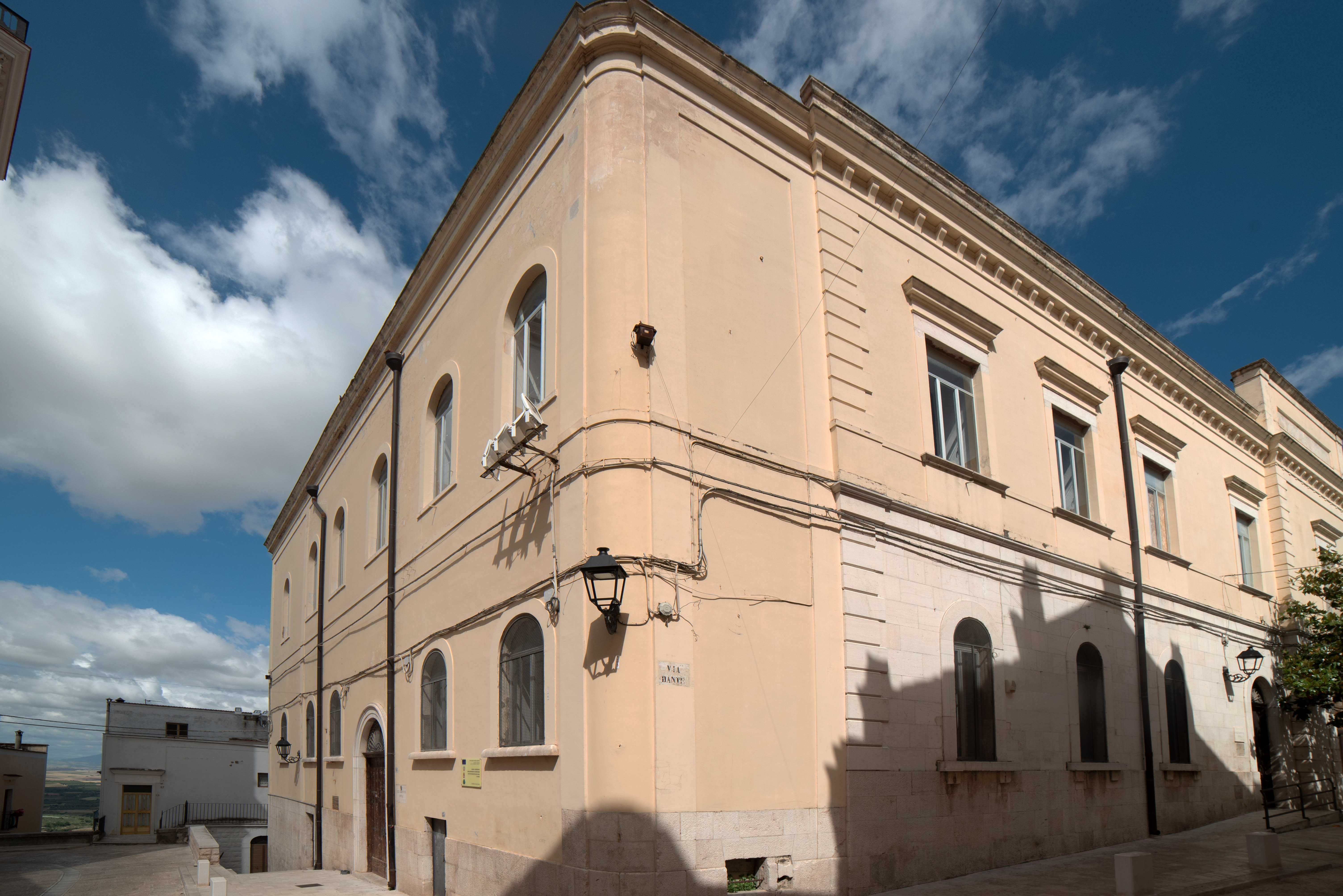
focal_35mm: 14
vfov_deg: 81.3
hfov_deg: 104.2
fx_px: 522
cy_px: 448
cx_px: 672
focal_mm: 14
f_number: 10
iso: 200
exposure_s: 1/400
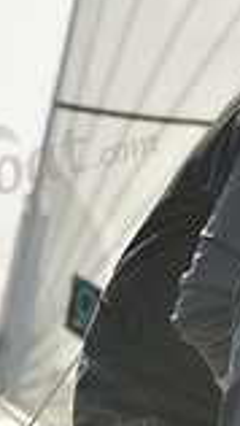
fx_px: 17438
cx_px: 299
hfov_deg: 0.8
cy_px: 284
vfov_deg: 1.4
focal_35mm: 1543
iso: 280
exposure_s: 1/1600
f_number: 5
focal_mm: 400
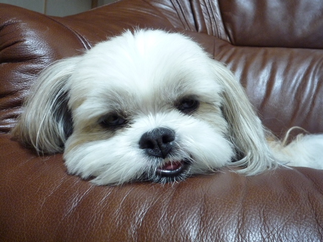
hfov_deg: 44.8
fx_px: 392
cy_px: 121
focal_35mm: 42
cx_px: 162
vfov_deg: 34.3
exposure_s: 1/6
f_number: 4.1
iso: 400
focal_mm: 7.3
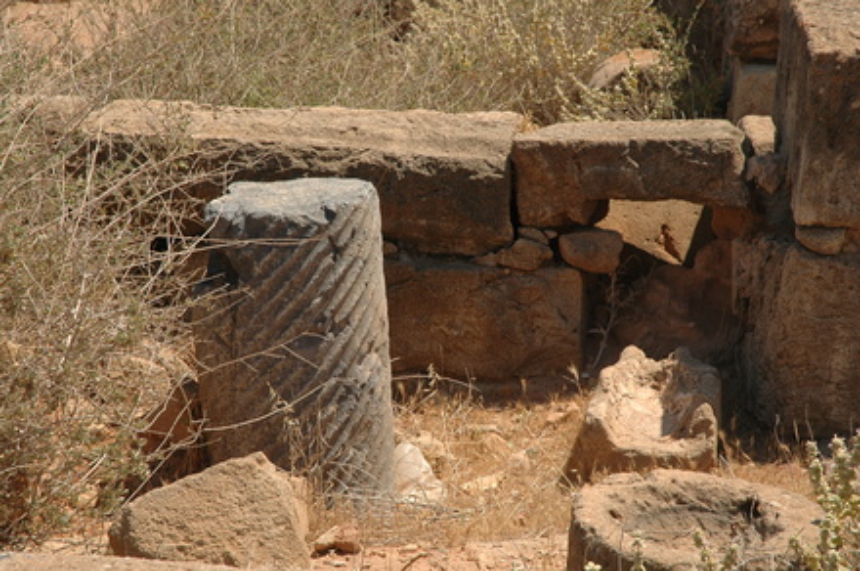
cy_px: 286
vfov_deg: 13.0
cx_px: 430
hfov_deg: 19.5
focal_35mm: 105
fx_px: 2505
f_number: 10
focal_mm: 70
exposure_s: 1/320
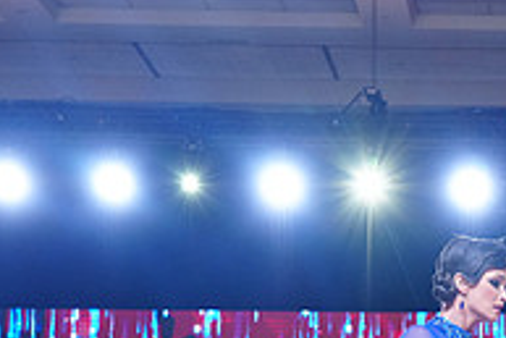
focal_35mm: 126
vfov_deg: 10.5
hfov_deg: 15.6
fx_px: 1772
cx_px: 624
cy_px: 504
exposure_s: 1/500
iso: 1250
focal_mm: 42
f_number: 4
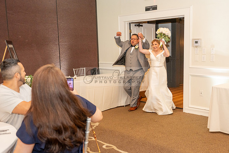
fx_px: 269
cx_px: 148
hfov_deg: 45.6
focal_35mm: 42
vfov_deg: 31.7
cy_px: 85
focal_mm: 32
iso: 800
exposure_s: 1/125
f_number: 3.5
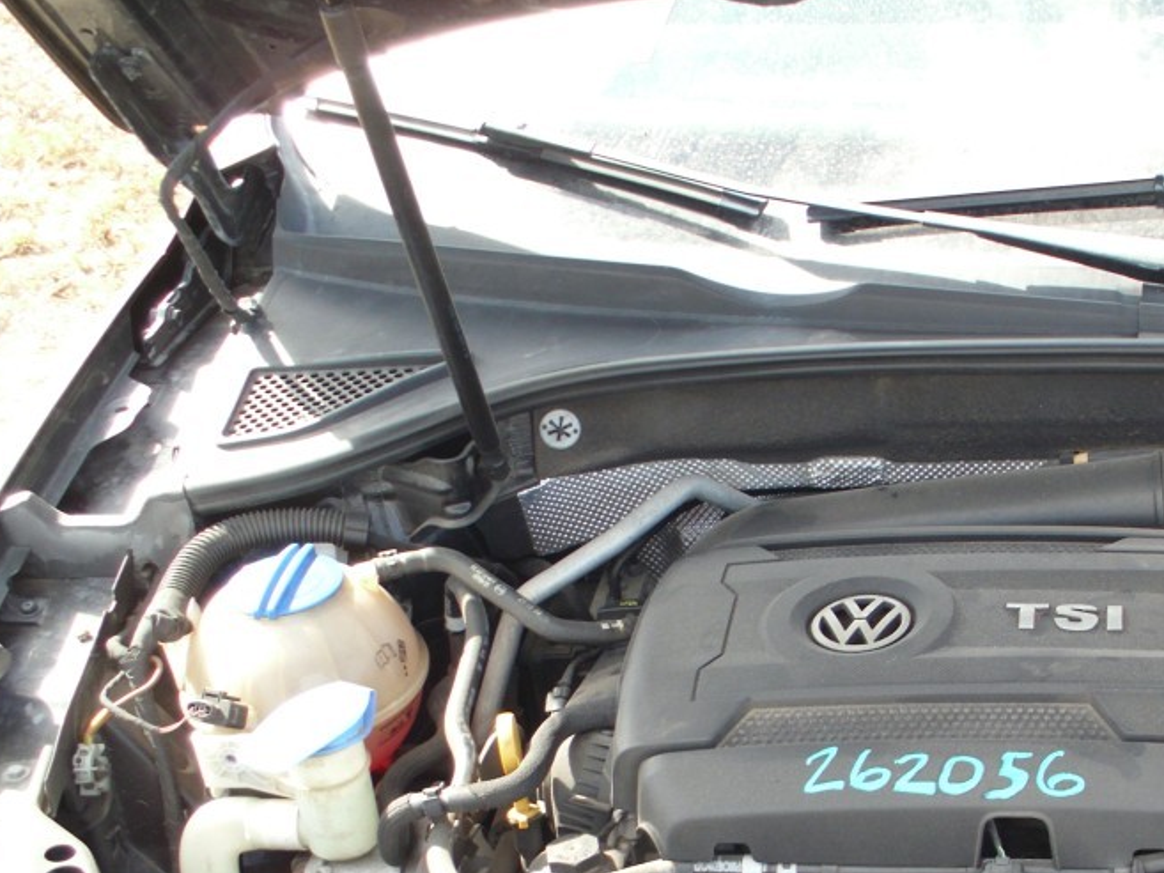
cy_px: 747
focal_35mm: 74
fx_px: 2489
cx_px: 1107
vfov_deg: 19.6
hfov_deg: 25.3
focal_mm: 6.3
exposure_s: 1/82
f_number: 2.9
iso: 50
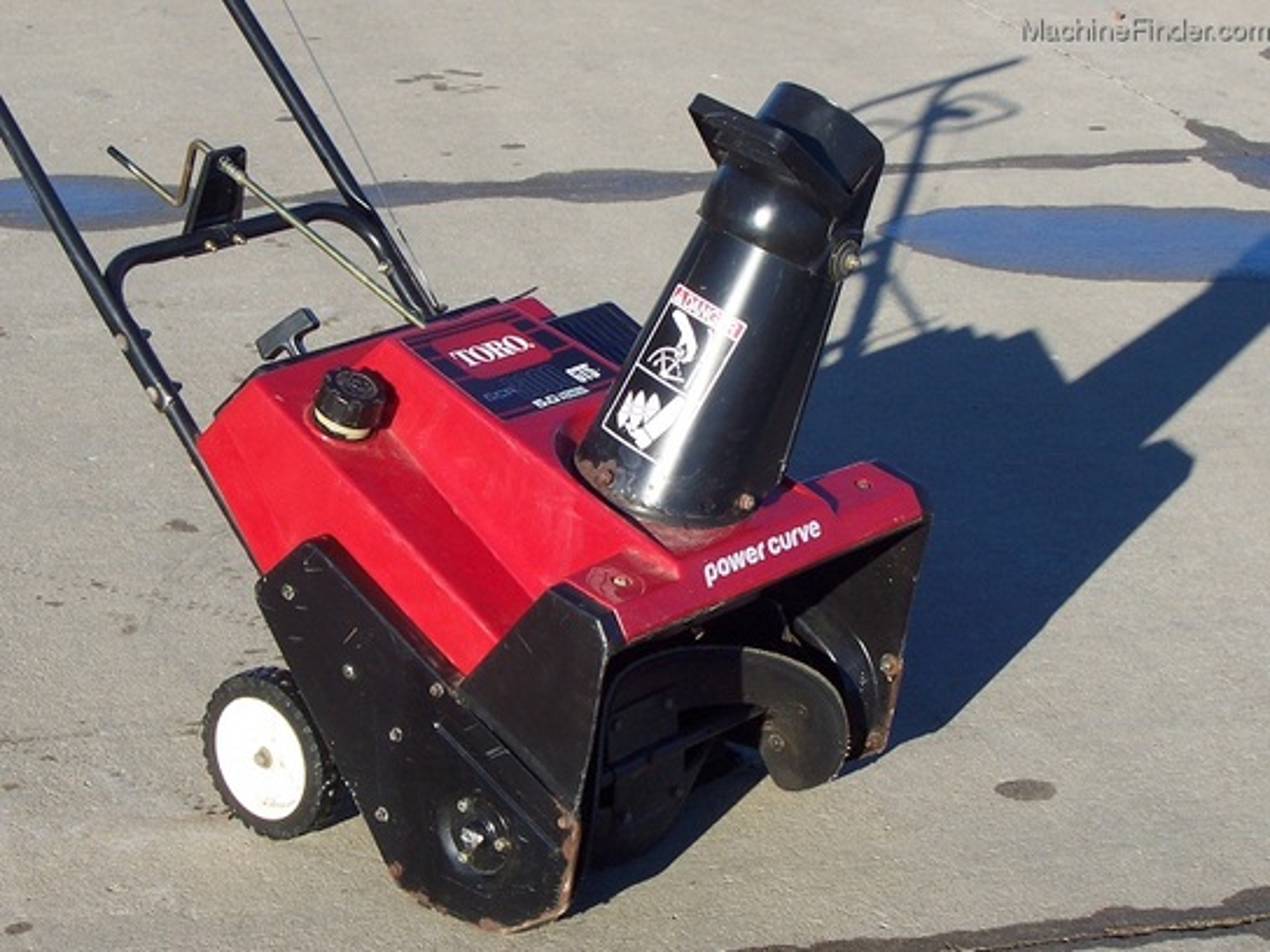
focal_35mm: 89
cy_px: 476
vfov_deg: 16.6
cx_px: 635
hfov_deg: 22.0
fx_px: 3265
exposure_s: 1/180
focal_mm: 13.5
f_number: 8
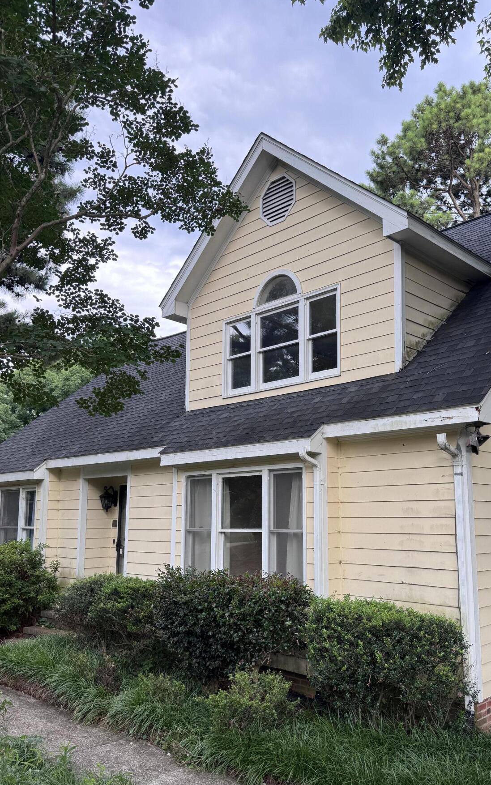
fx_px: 621
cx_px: 300
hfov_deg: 42.9
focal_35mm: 29
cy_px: 435
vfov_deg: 64.5
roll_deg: +0.6
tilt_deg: +7.7
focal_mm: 6.76
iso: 64
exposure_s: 1/121
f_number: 1.78
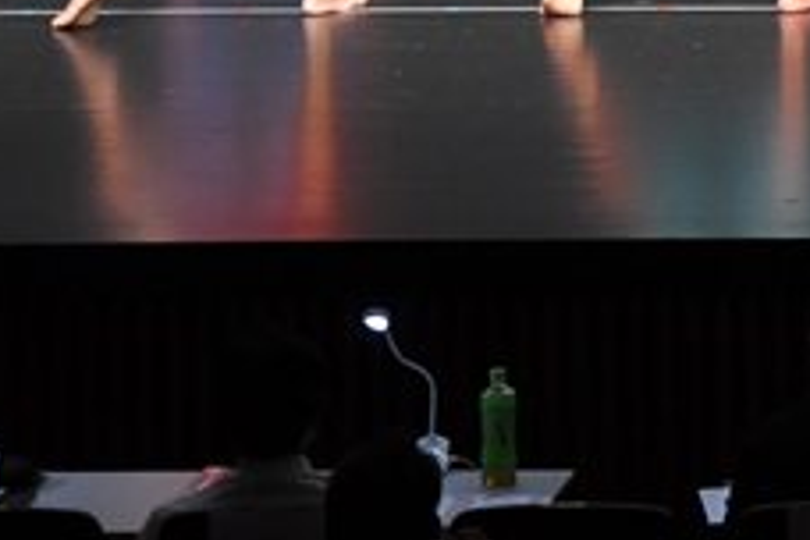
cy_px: -334
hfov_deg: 4.0
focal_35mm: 509
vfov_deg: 2.7
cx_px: 1181
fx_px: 11452
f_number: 5.6
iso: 3600
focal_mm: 100
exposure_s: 1/400
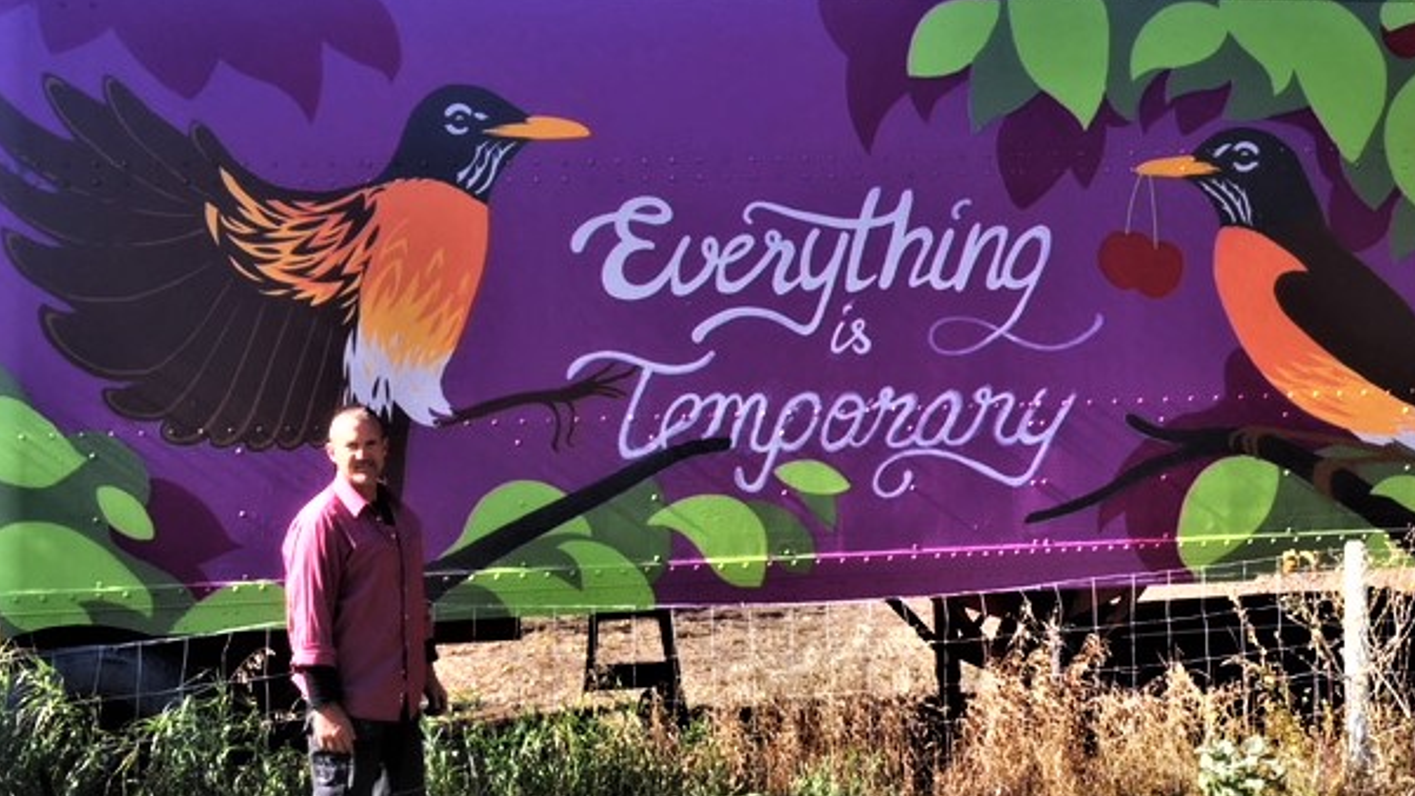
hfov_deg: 61.0
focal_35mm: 32
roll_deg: -0.5
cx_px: 711
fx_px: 1201
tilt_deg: -4.0
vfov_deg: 36.3
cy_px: 525
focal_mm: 4.15
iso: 25
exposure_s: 1/463
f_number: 2.2
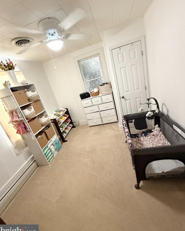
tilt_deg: -17.2
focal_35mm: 15
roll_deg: +15.0
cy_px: 111
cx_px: 93
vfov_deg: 96.8
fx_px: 103
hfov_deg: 84.0
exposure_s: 1/60
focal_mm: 2.22
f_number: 2.2
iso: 1000
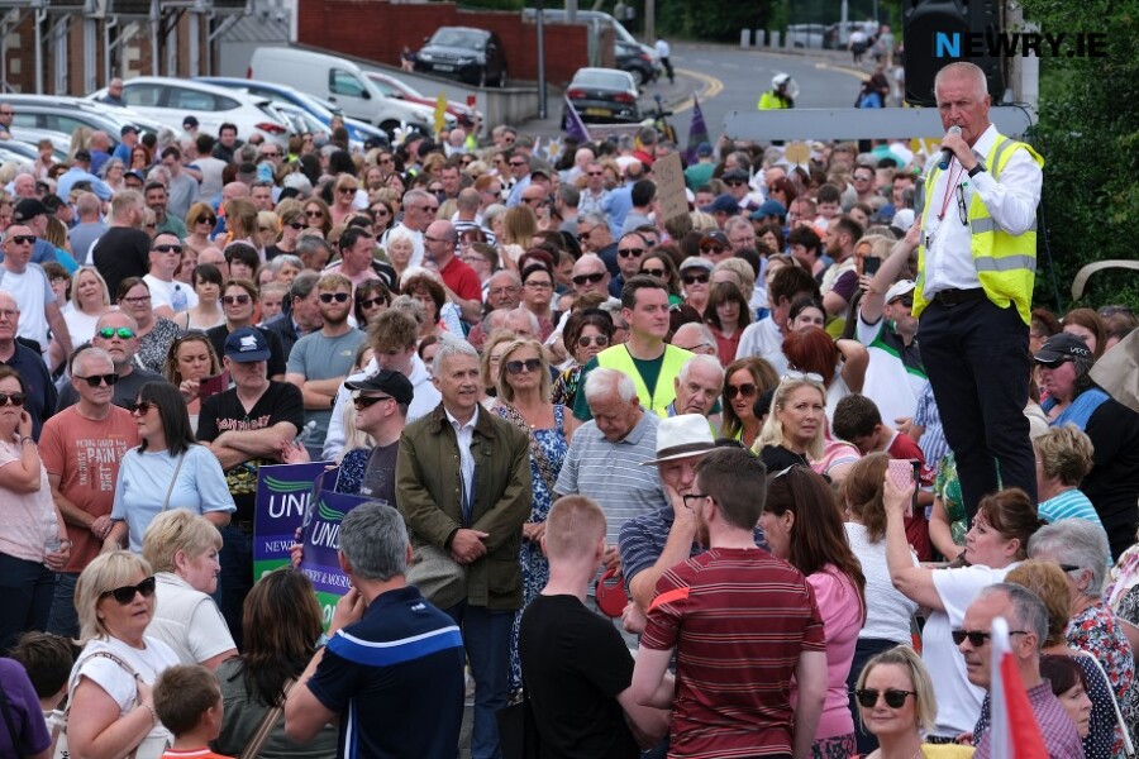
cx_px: 570
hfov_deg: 10.2
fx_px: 6391
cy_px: 380
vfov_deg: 6.8
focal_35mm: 202
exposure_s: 1/240
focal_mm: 134.4
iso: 200
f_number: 7.1
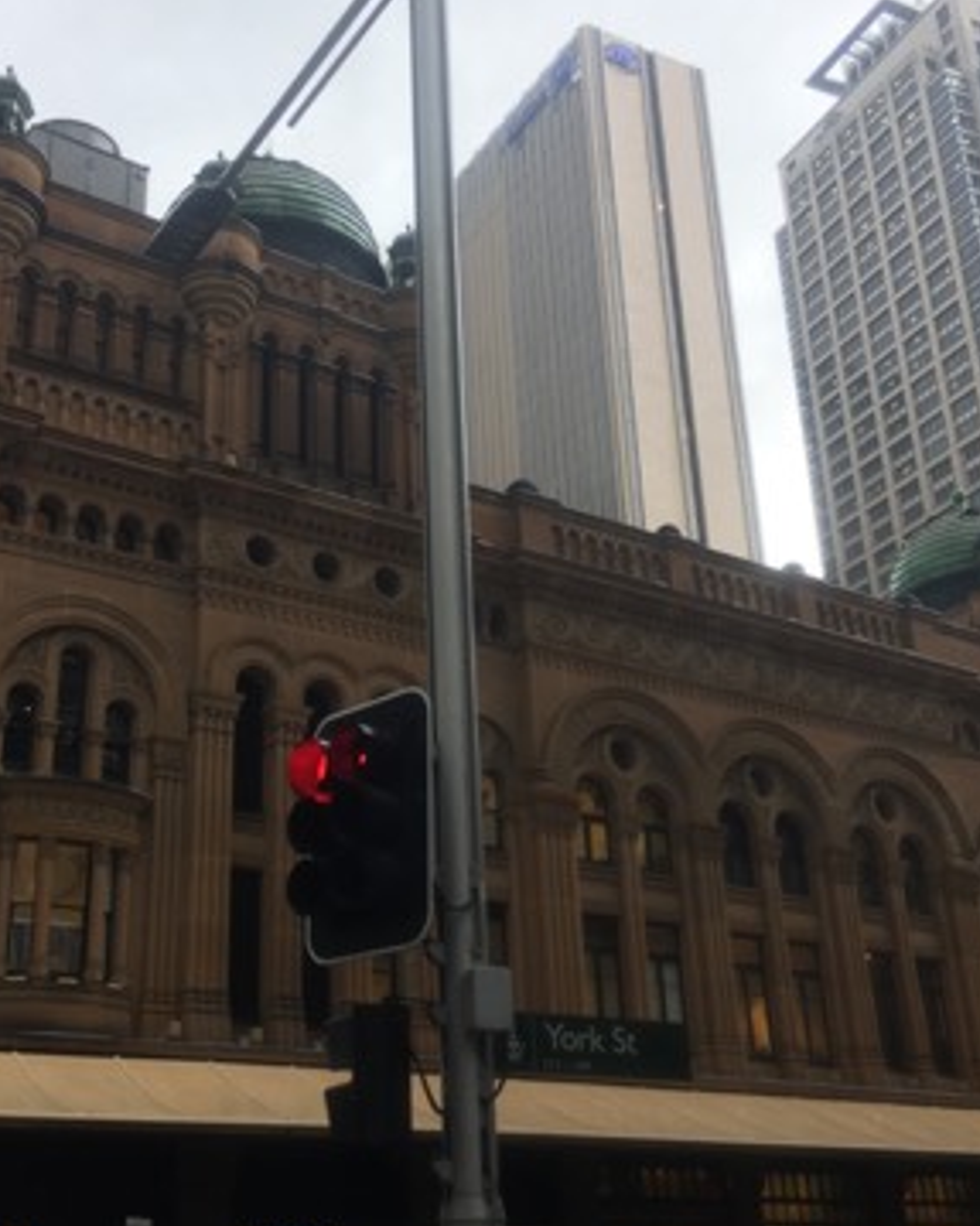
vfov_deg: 44.8
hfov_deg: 36.3
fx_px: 1487
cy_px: 625
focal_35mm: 41
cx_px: 386
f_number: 2.2
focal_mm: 4.15
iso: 32
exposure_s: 1/40
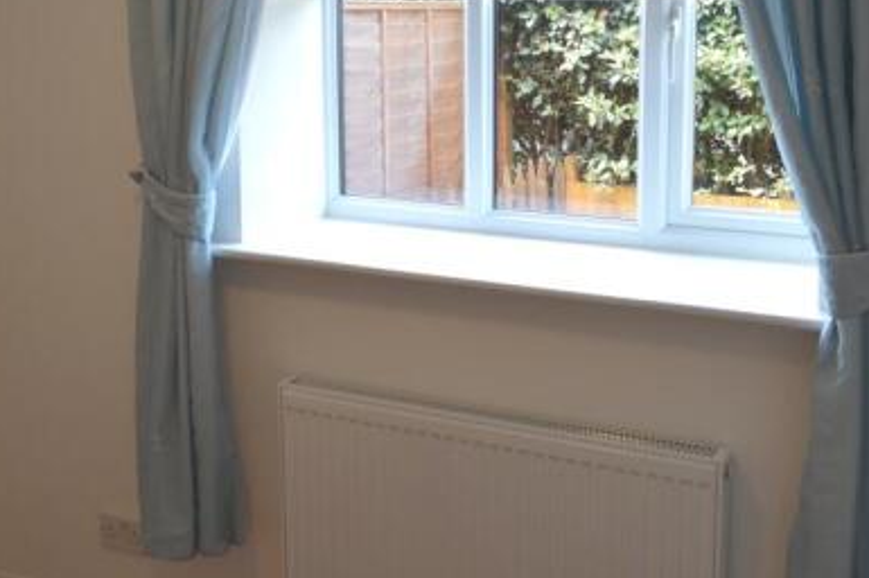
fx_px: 1109
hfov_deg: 42.8
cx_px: 458
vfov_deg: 28.7
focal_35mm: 46
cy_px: 138
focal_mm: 18
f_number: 4.5
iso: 400
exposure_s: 1/80
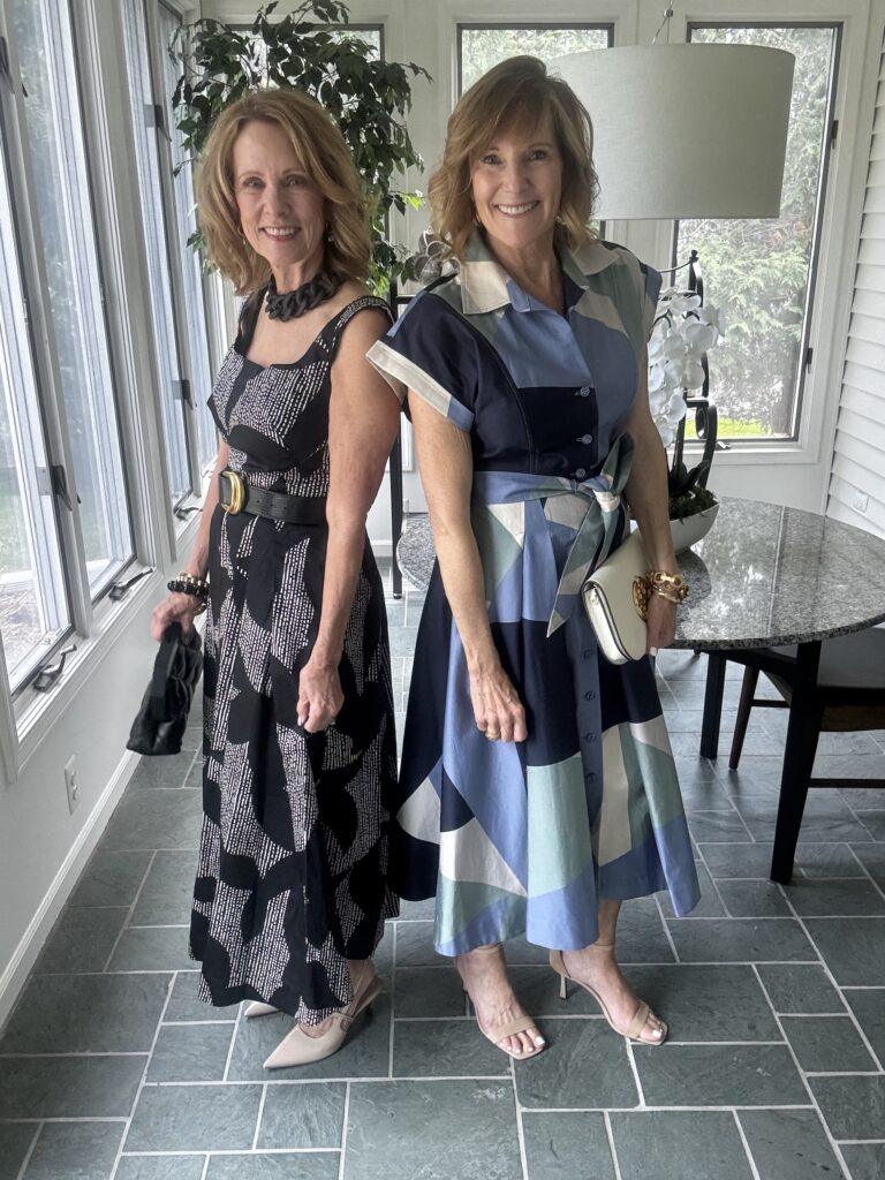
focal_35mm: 30
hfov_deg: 46.8
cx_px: 442
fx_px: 1023
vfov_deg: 60.0
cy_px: 590
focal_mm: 2.69
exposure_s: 1/60
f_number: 1.9
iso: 100
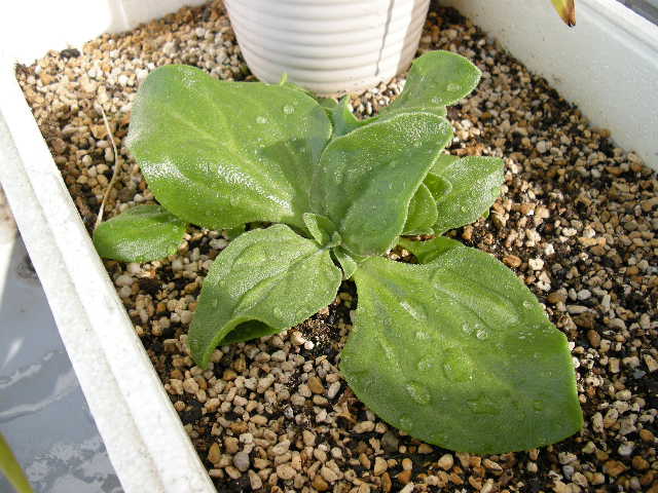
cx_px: 329
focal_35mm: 37
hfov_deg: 50.1
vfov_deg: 38.7
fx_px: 703
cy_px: 246
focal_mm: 7.9
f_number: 2.8
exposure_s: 1/156
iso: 64
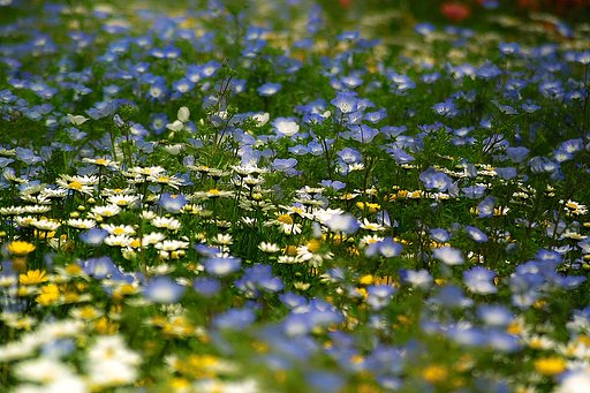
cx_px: 295
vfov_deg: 5.0
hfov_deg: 7.5
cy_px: 196
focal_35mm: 273
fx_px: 4472
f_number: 5.6
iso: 100
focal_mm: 161
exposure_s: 1/800
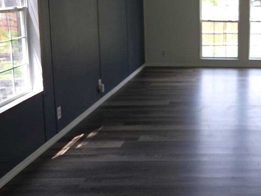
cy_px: 52
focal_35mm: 50
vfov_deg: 28.7
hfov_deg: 35.0
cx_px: 255
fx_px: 377
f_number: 1.7
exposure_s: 1/60
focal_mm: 6.3
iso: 20
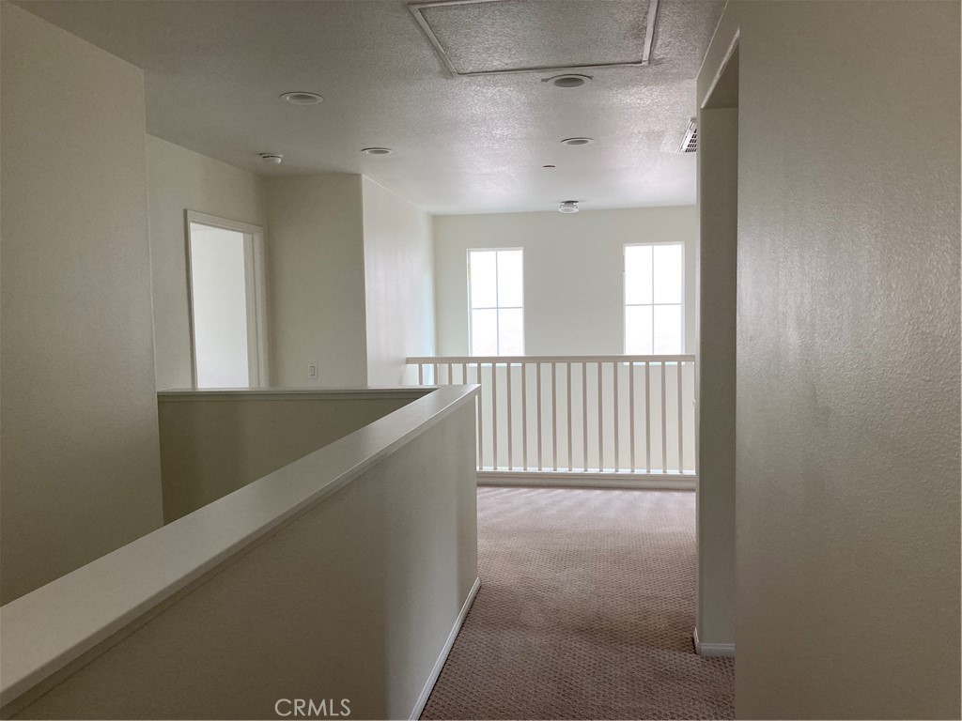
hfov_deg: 63.4
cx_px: 481
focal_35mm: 28
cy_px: 360
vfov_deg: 49.7
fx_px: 778
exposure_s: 1/108
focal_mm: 3.99
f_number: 1.8
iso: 80
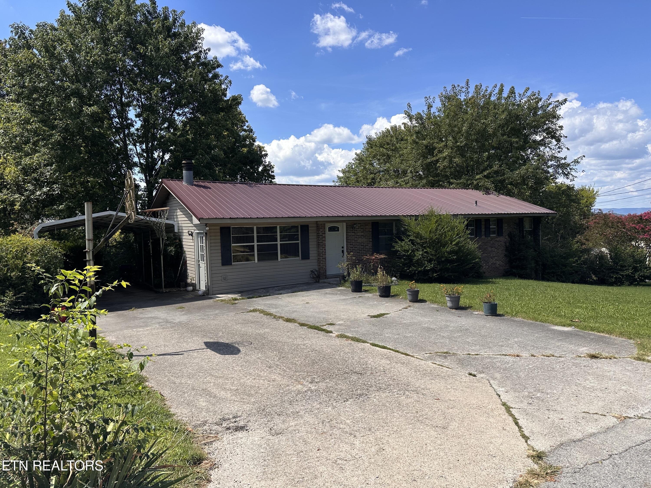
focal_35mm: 24
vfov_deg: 56.8
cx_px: 326
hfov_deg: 71.6
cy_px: 244
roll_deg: +0.8
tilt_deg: -2.5
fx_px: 451
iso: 80
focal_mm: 6.86
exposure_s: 1/3861
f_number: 1.78
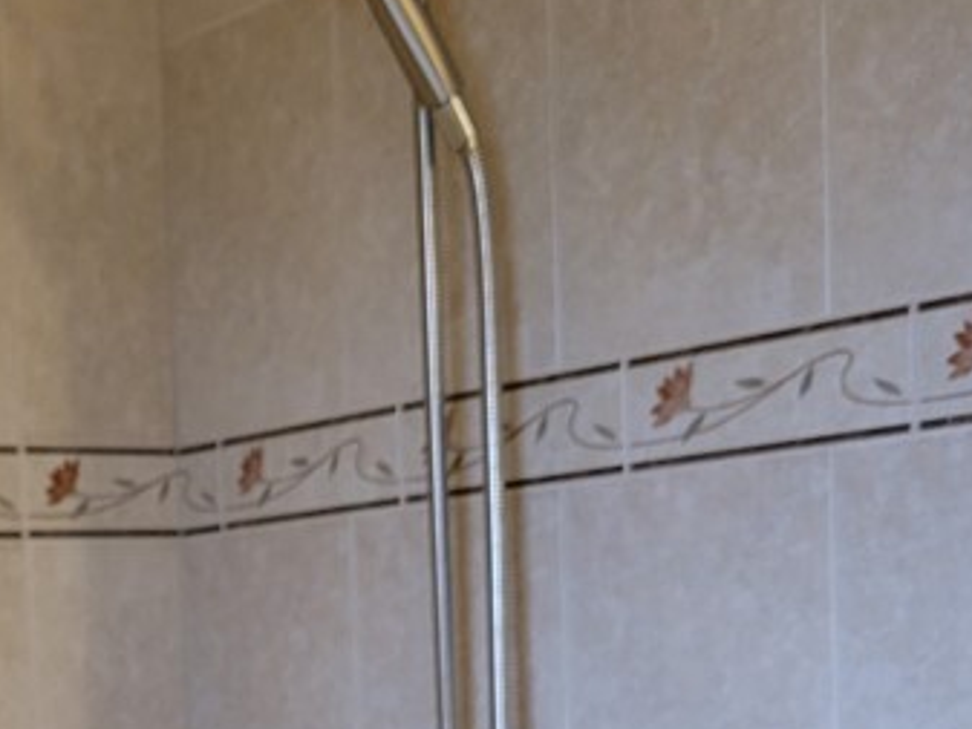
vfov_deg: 17.8
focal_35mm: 79
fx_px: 2219
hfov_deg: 24.0
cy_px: 862
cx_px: 81
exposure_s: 1/60
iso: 200
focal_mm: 5.4
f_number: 1.8
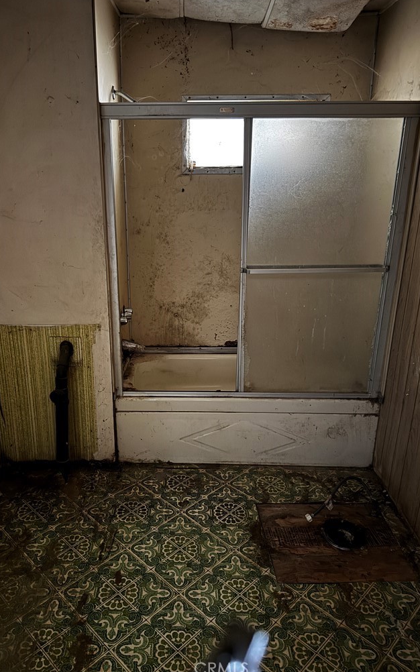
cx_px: 177
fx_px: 476
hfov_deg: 47.4
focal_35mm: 26
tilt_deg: -19.5
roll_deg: +0.1
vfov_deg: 70.4
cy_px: 335
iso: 1000
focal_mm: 6.76
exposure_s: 1/12
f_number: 1.78
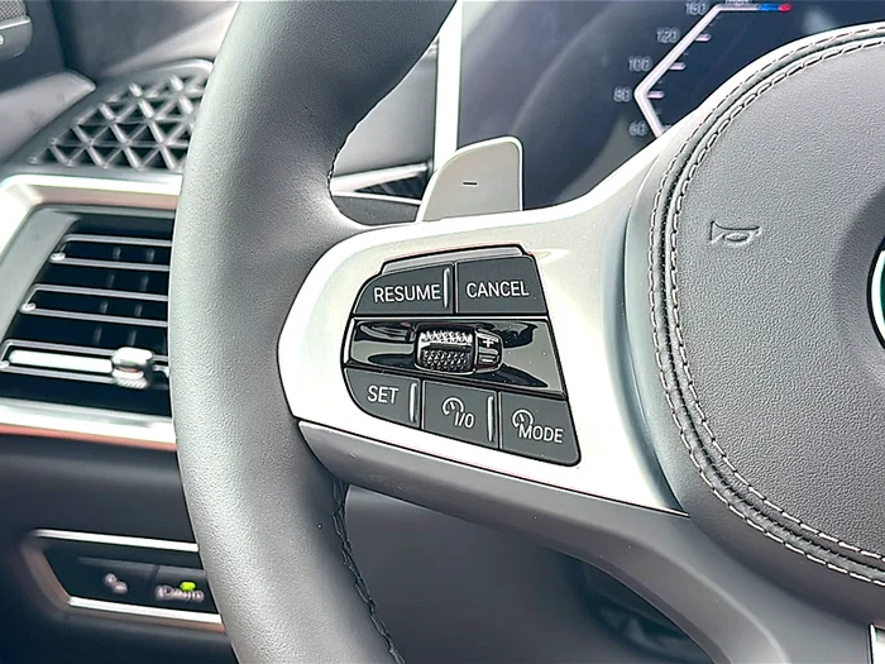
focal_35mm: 45
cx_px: 442
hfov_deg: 42.1
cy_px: 332
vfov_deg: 32.2
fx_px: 1150
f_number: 1.78
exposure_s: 1/135
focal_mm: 6.86
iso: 80
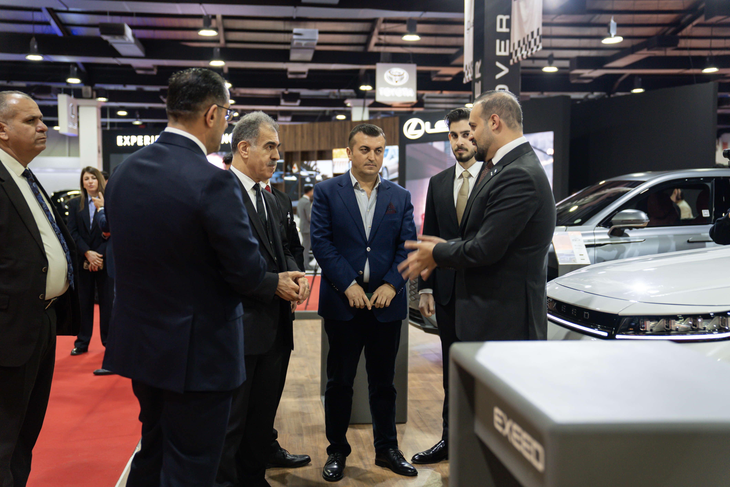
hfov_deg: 45.4
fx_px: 872
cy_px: 244
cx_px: 365
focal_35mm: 43
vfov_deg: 31.2
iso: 1250
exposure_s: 1/80
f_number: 2.8
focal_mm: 43
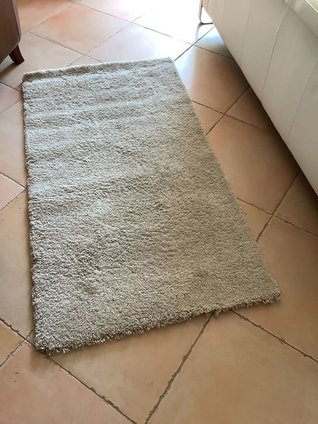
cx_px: 159
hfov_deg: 45.4
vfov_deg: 58.3
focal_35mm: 31
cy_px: 212
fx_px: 380
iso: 100
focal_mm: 3.3
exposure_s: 1/60
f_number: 2.4
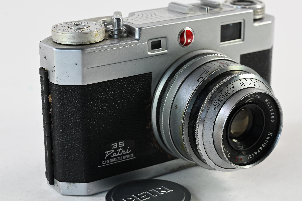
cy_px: 120
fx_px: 721
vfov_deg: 15.9
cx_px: 186
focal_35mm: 86
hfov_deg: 23.6
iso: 2000
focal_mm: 62
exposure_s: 1/200
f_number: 9
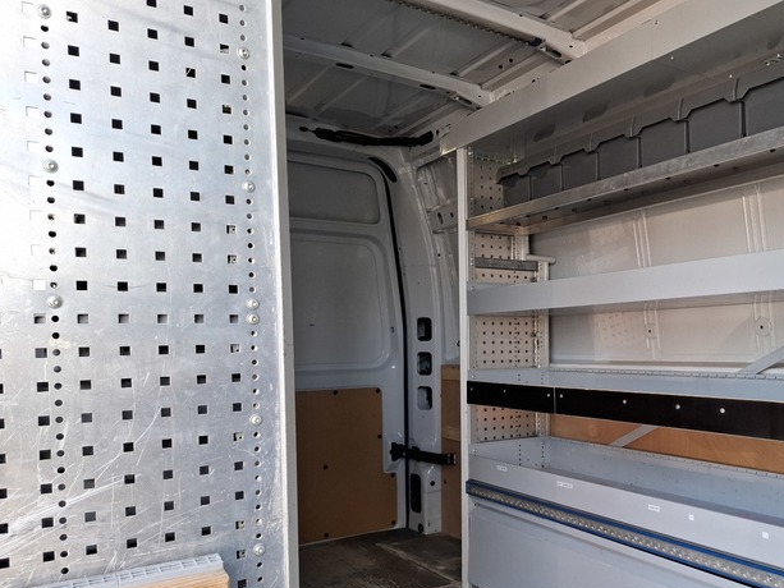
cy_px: 363
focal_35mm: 30
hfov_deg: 58.8
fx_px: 680
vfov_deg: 46.4
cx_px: 510
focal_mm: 5.54
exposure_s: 1/102
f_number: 1.8
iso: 50
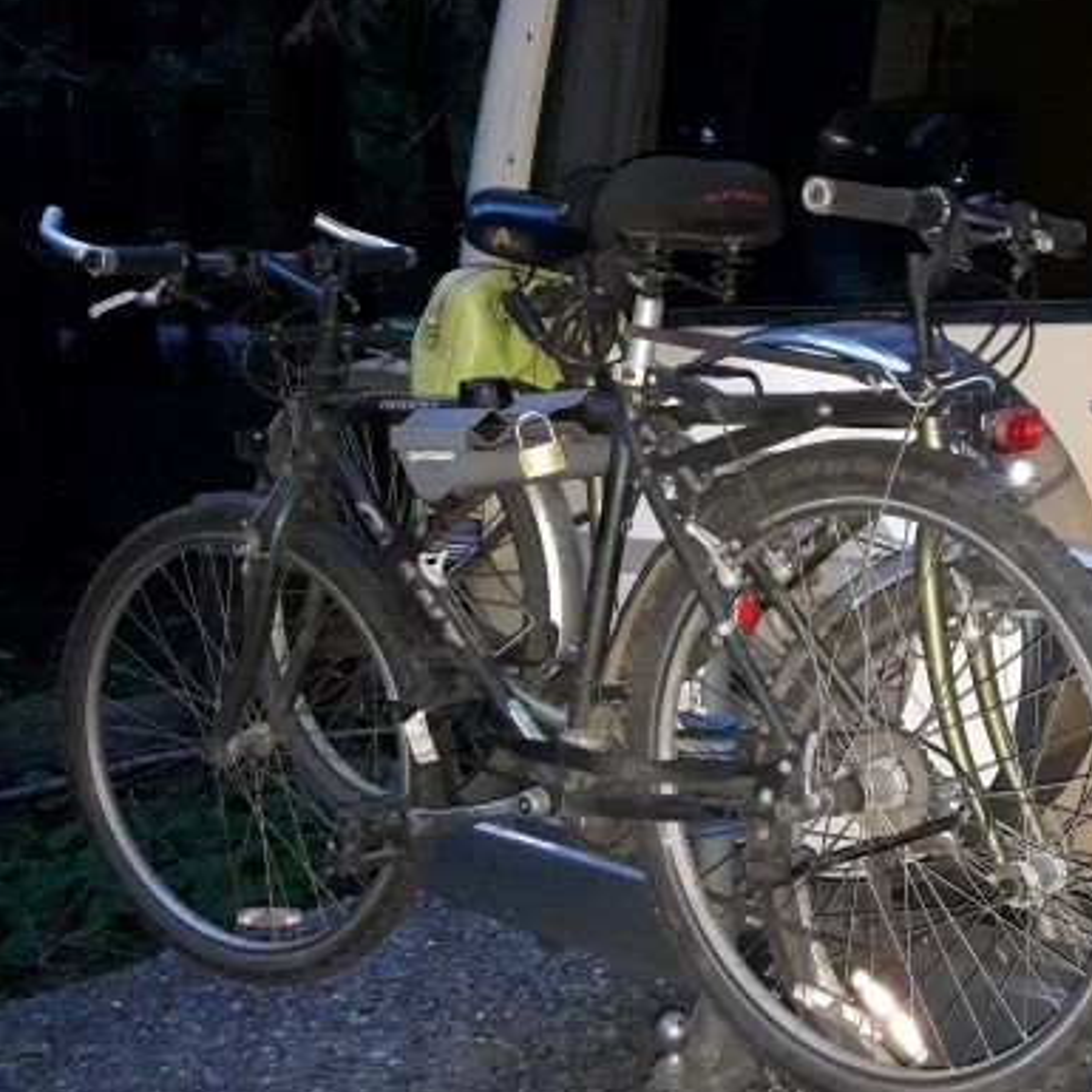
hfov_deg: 29.8
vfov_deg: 30.0
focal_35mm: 57
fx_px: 2034
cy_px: 431
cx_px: 757
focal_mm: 3.7
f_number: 1.9
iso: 500
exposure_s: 1/17
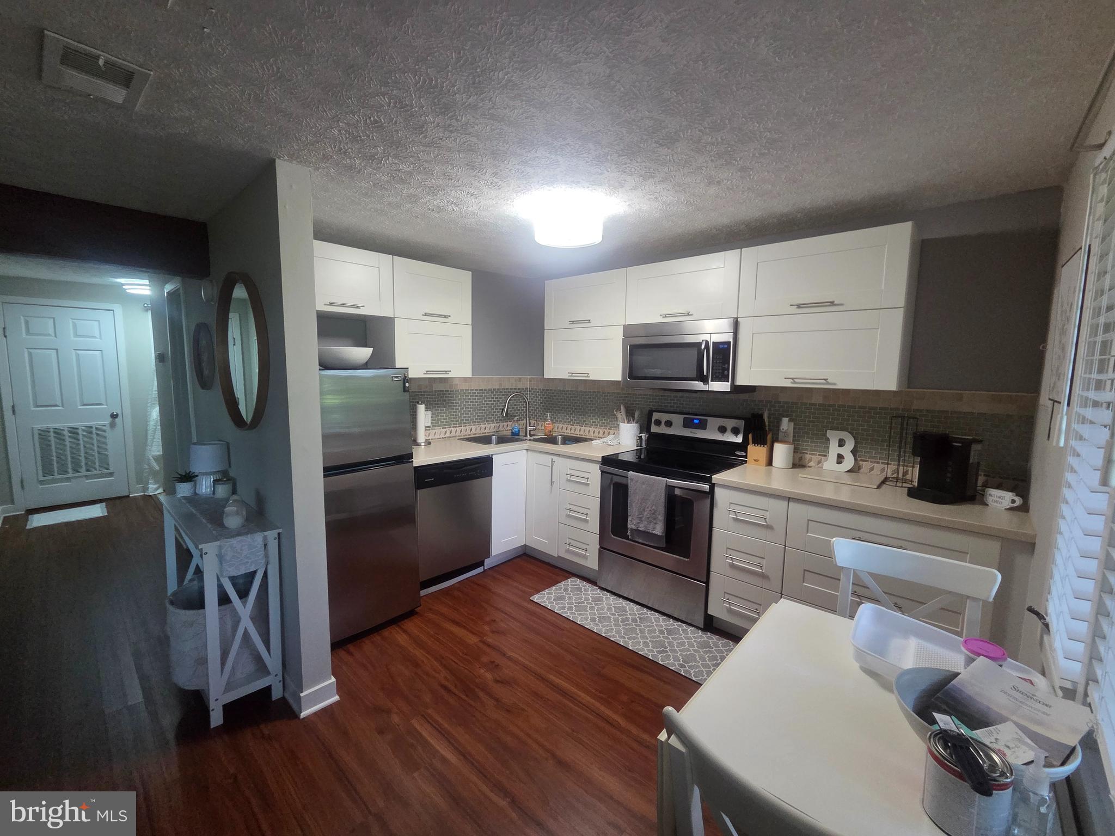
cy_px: 418
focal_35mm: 13
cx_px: 558
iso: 800
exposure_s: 1/60
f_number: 2.2
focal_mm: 2.2
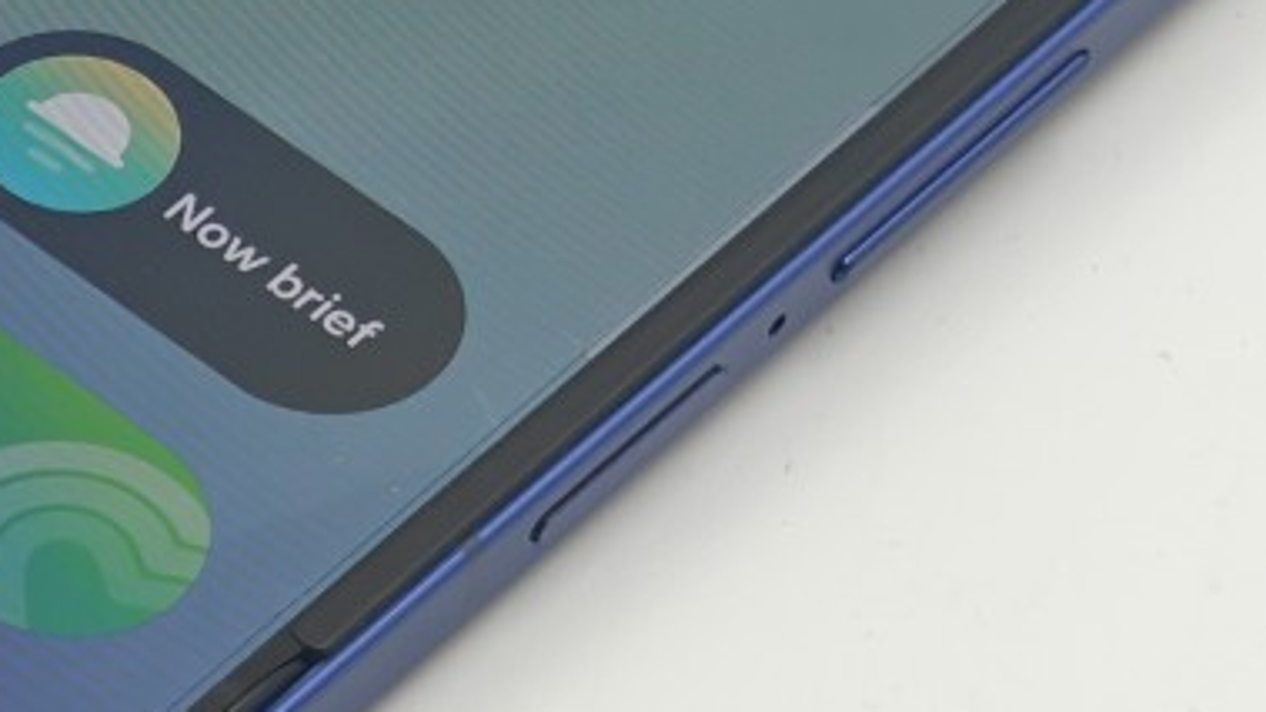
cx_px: -421
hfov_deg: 7.4
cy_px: 558
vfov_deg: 4.2
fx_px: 9733
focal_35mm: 290
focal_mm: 13.3
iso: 160
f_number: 2.6
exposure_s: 1/100
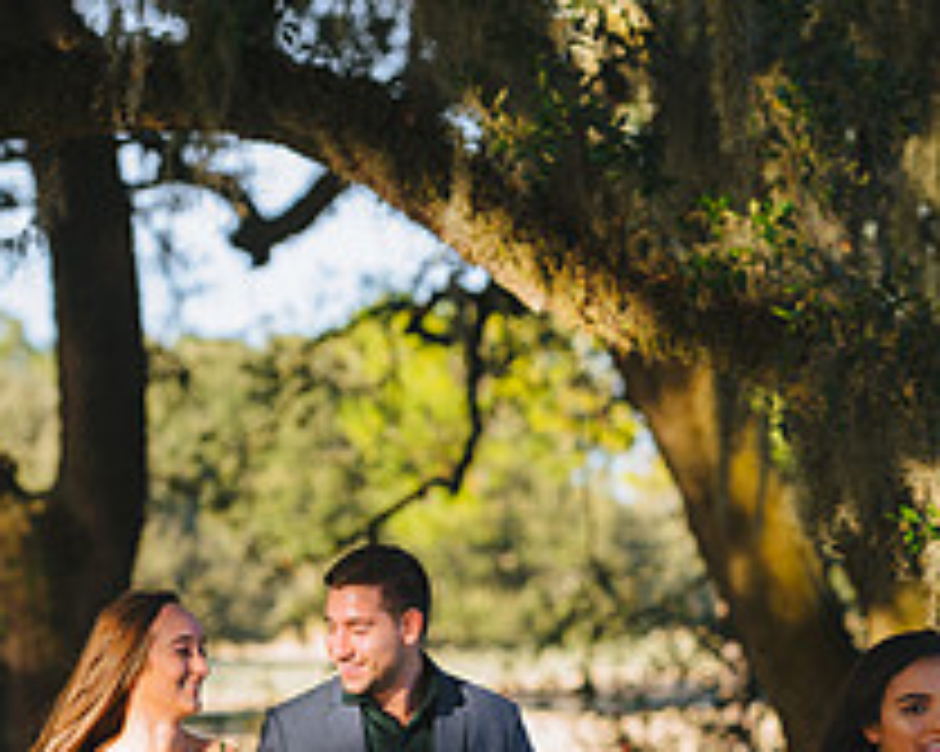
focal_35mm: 302
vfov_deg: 5.1
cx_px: 823
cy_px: 799
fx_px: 8398
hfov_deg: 6.4
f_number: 4.5
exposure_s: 1/400
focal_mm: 116
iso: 200
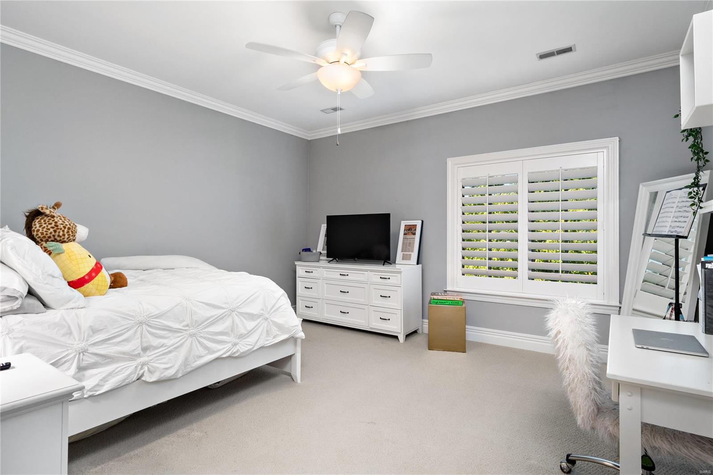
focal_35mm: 18
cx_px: 356
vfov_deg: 67.4
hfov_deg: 90.0
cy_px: 238
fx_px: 356
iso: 400
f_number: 6.3
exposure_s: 1/8
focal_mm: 9
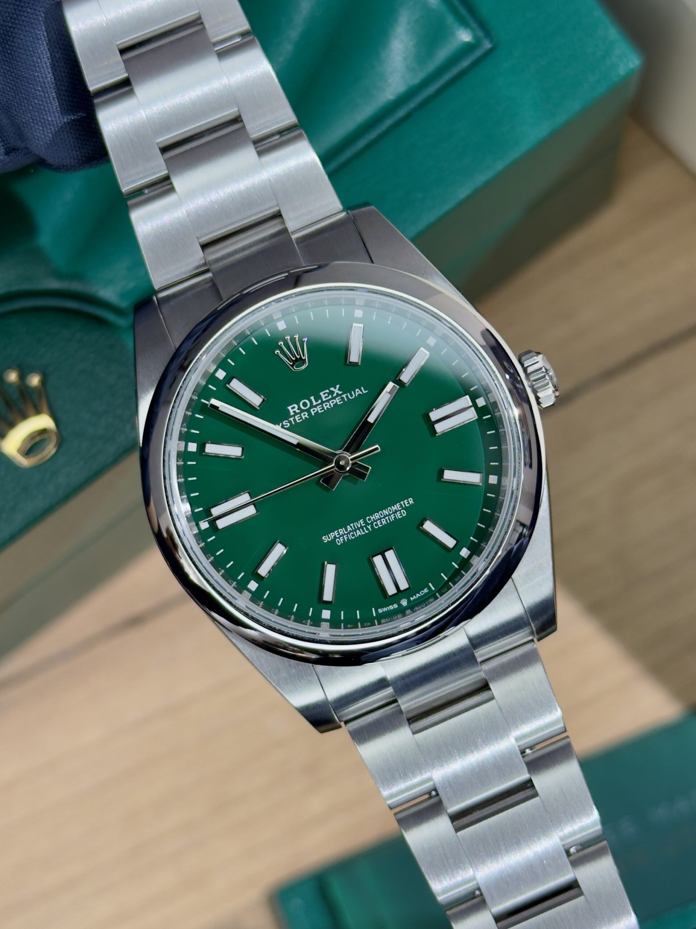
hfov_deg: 30.3
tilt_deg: -81.7
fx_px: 1287
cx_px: 348
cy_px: 464
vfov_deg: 39.7
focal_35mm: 48
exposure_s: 1/50
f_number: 1.78
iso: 64
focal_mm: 6.76
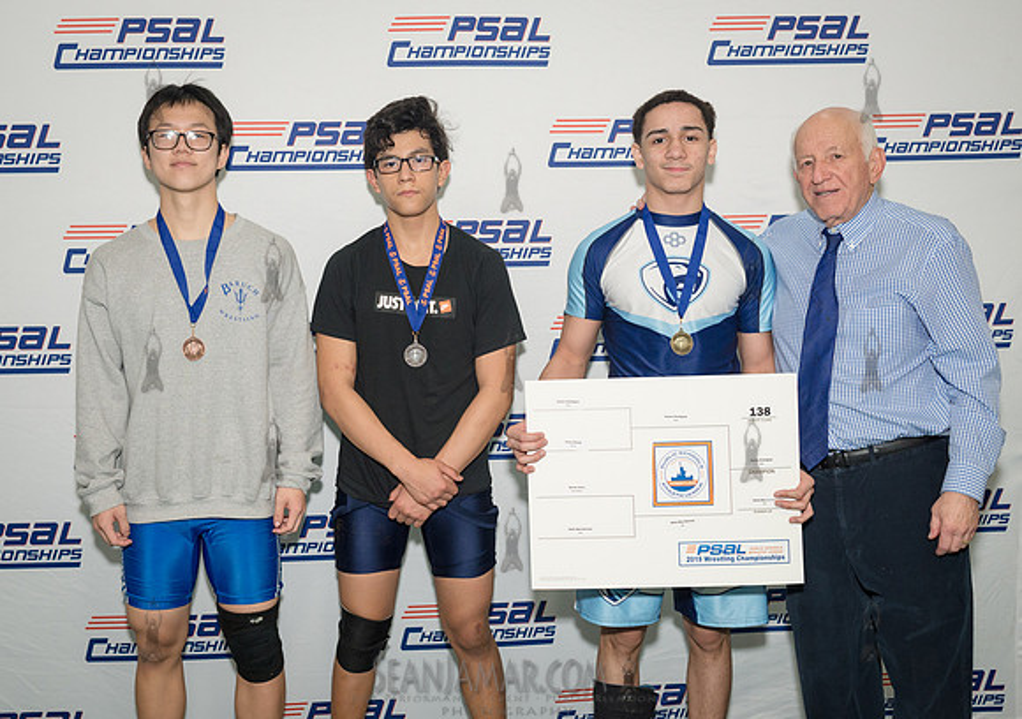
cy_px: 349
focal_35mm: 43
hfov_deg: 44.6
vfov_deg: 32.2
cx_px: 448
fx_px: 1244
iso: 1600
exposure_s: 1/250
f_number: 5
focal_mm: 35
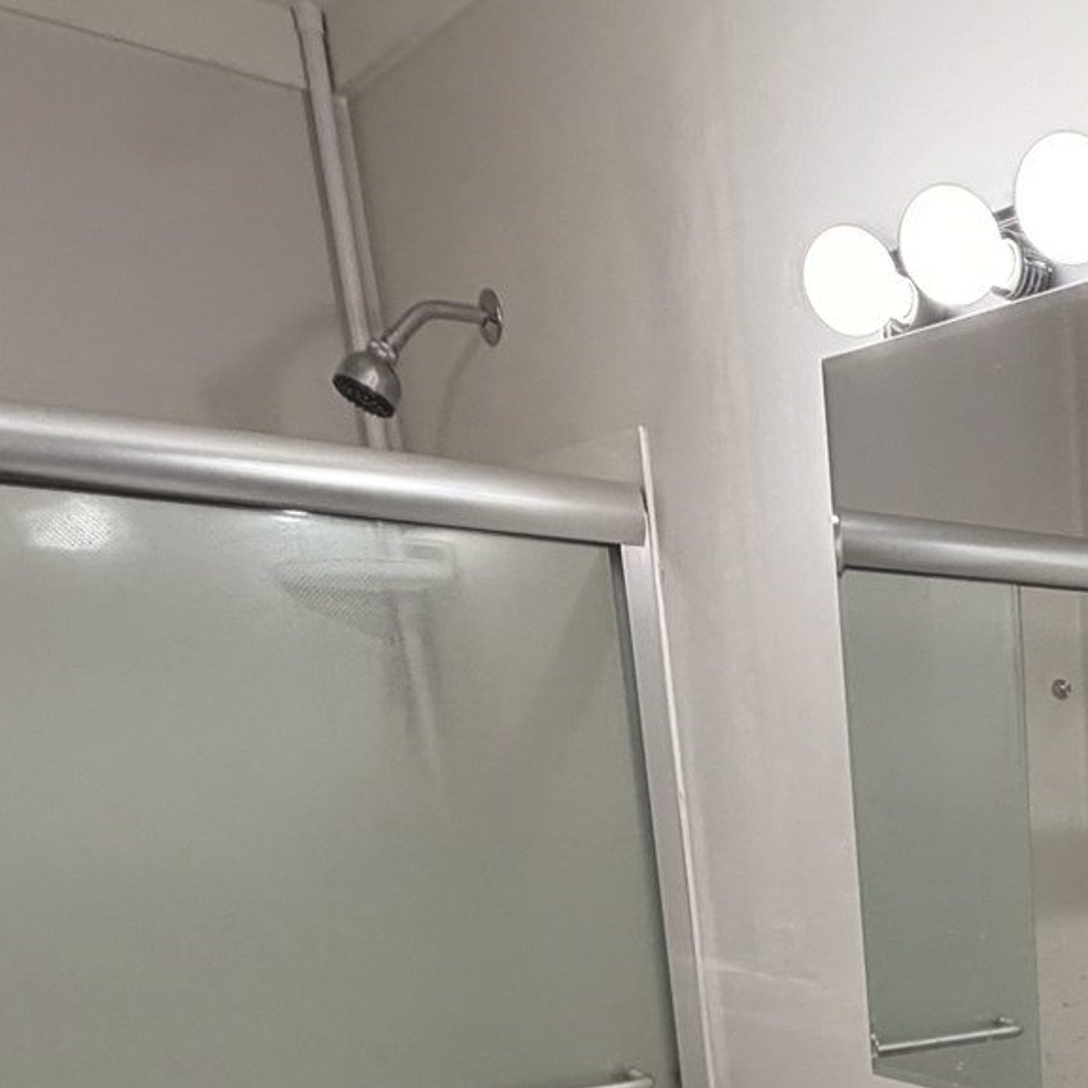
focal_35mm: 44
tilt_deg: -18.4
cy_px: 1267
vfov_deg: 32.5
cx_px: 1281
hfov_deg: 32.3
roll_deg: -0.1
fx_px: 1565
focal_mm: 2.22
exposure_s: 1/120
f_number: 2.2
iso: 200
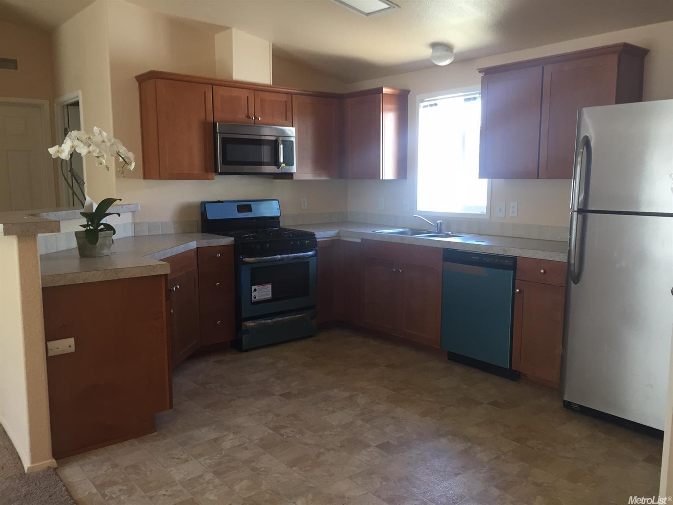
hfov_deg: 61.7
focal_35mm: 29
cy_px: 252
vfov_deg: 48.2
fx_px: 564
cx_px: 336
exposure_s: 1/30
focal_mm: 4.15
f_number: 2.2
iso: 64
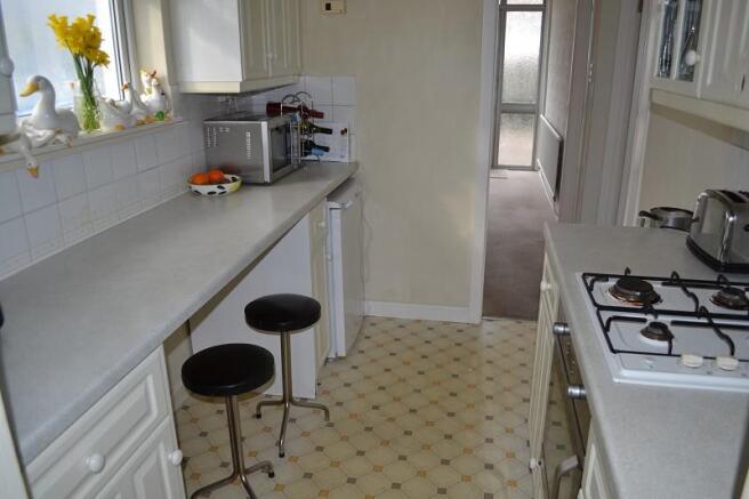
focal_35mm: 27
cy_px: 250
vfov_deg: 47.9
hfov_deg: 67.4
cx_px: 374
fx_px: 562
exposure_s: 1/60
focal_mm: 18
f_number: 3.5
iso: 100
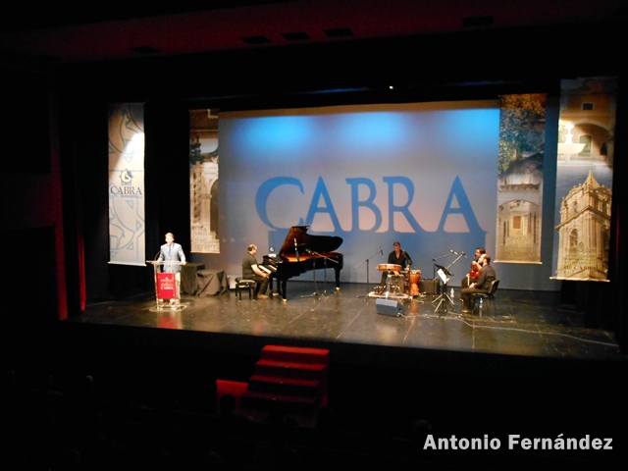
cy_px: 236
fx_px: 562
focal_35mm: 31
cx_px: 314
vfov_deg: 45.4
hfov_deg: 58.4
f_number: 3.6
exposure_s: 1/15
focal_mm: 5.5
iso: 640
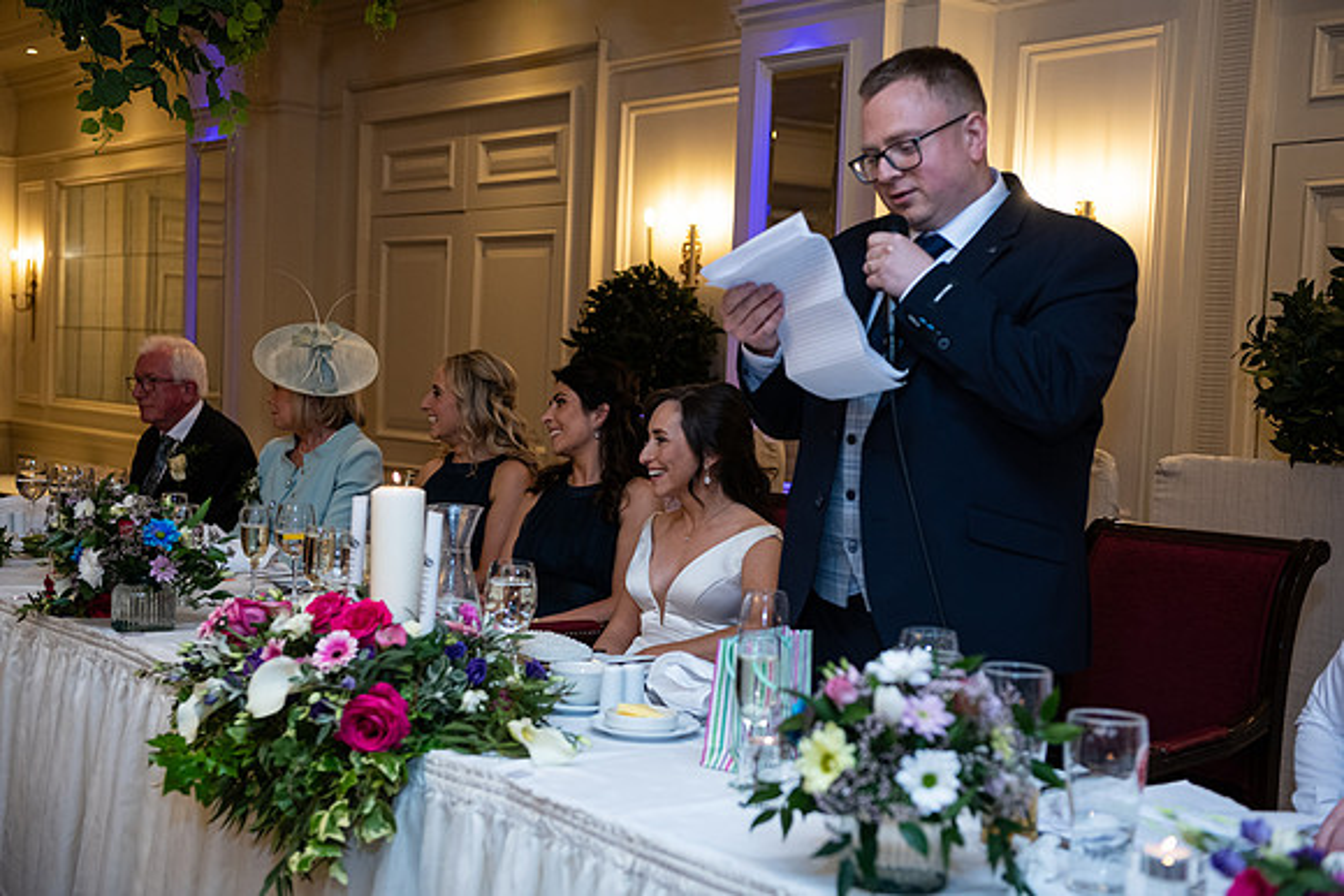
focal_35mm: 48
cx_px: 672
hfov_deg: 41.1
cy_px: 448
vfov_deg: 28.1
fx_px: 1792
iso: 800
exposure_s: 1/160
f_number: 3.5
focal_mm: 48
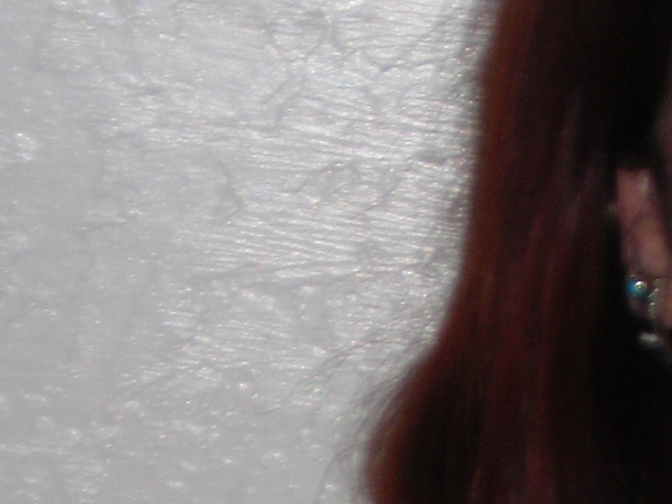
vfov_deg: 3.7
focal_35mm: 399
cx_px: 949
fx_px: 7745
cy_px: 481
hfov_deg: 4.9
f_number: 5.3
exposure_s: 1/60.1
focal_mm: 19.2
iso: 76
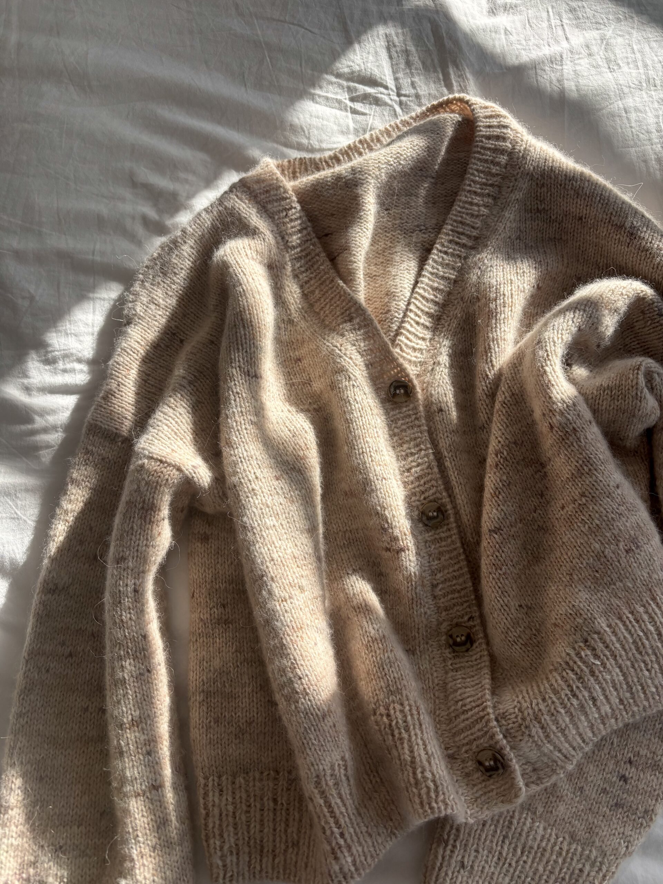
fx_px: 664
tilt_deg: -75.3
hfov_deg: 53.1
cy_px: 442
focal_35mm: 26
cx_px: 332
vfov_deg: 67.3
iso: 50
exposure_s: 1/978
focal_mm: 5.96
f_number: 1.6
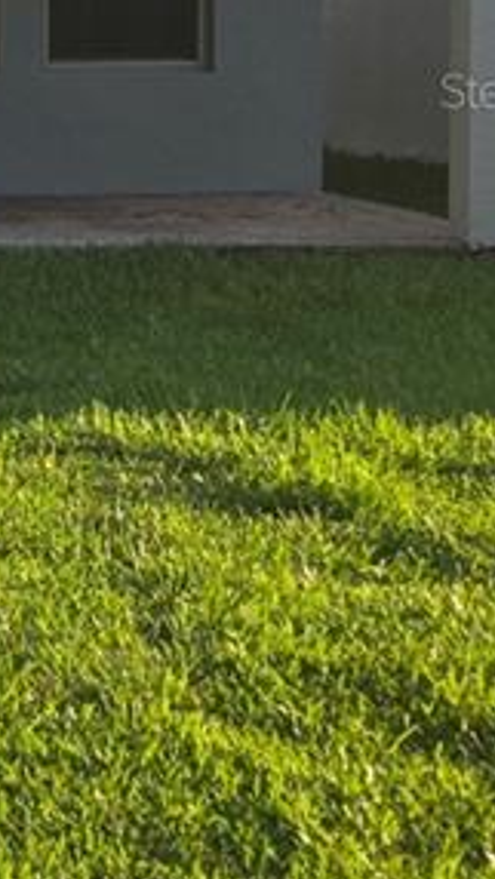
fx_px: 2449
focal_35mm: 105
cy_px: 89
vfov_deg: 20.0
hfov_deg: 10.0
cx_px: -726
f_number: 1.7
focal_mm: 6.3
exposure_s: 1/1770
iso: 80
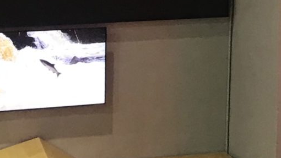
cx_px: 341
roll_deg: -1.8
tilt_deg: -8.8
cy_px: 4
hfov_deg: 13.6
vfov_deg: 7.9
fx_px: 1140
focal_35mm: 153
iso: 40
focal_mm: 3.99
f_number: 1.8
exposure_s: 1/25
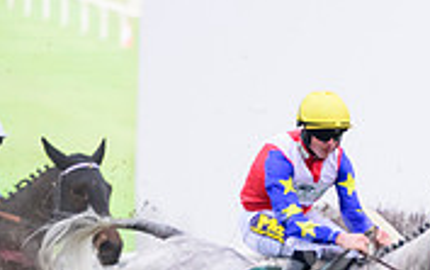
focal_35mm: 484
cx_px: 564
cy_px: 390
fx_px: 5677
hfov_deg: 4.3
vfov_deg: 2.7
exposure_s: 1/1000
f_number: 2.8
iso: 4000
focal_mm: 145
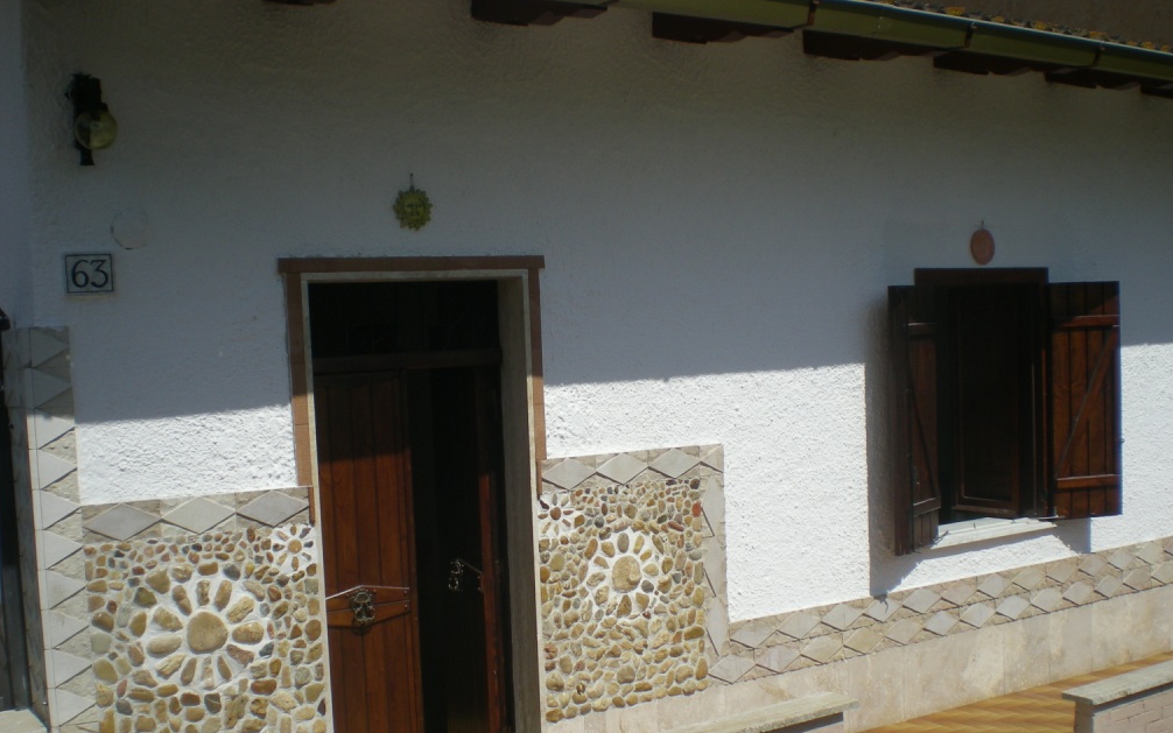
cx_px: 586
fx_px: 1311
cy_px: 413
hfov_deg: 48.2
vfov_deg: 31.2
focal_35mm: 41
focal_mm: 6.3
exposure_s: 1/755
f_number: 4.6
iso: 50
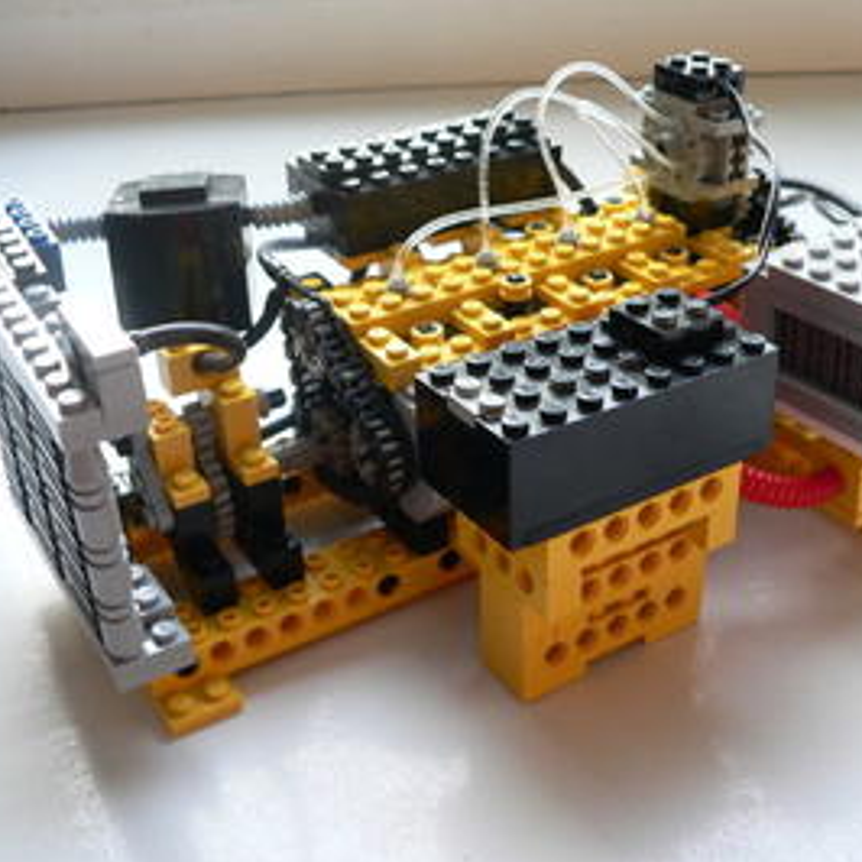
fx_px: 1211
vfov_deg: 39.2
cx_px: 502
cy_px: 431
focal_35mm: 43
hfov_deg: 39.1
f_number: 2.8
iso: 200
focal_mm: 6
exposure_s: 1/20
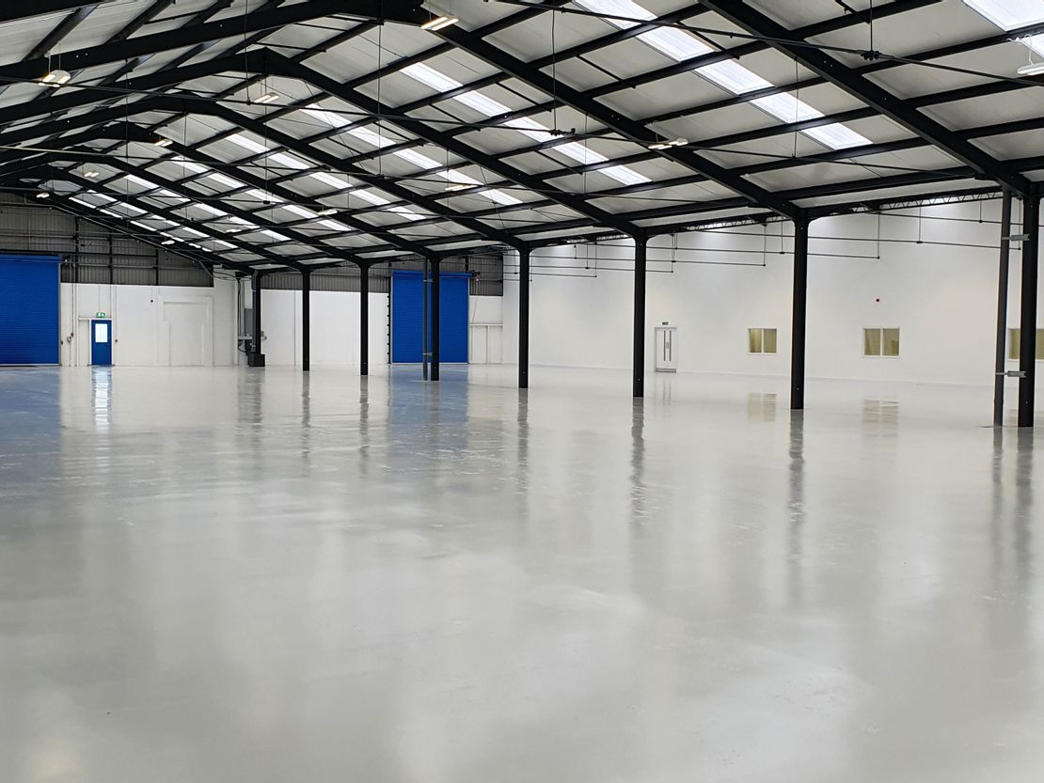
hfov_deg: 67.3
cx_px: 522
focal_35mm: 26
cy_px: 392
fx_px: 784
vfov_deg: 53.1
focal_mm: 4.32
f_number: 2.4
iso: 64
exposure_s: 1/100
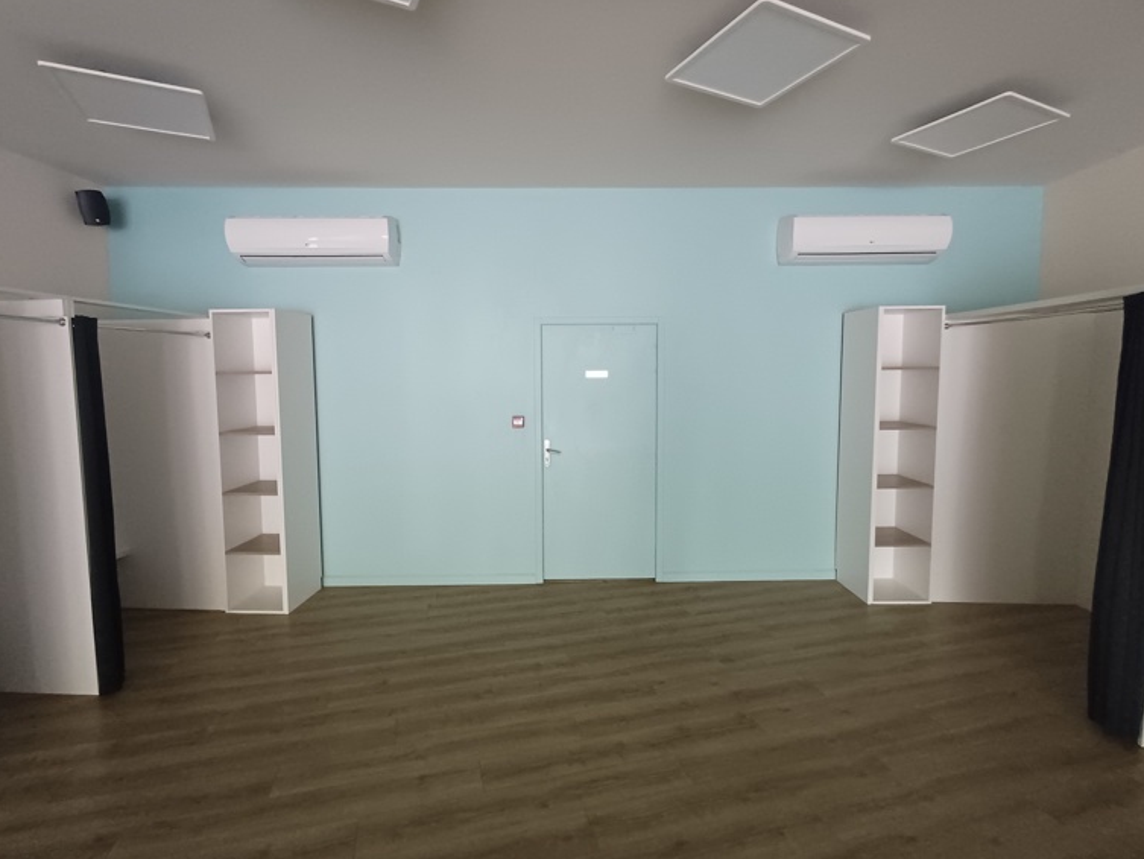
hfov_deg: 91.0
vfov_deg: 74.7
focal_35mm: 17
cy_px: 418
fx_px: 562
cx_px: 564
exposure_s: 1/25
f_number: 2.2
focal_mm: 1.64
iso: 320
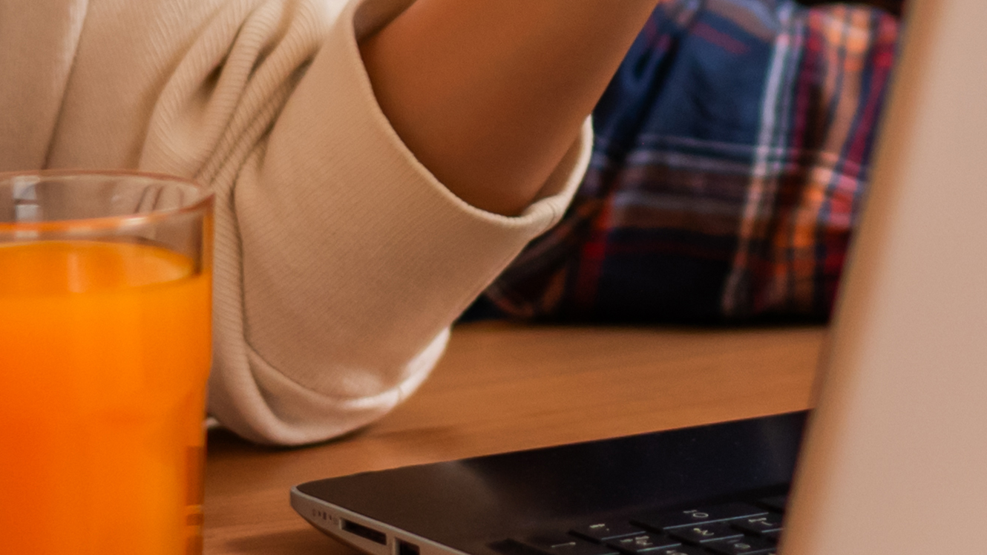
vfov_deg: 5.1
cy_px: -372
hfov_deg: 9.1
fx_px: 6202
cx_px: 692
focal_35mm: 237
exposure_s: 1/160
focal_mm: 50
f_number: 2
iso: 400
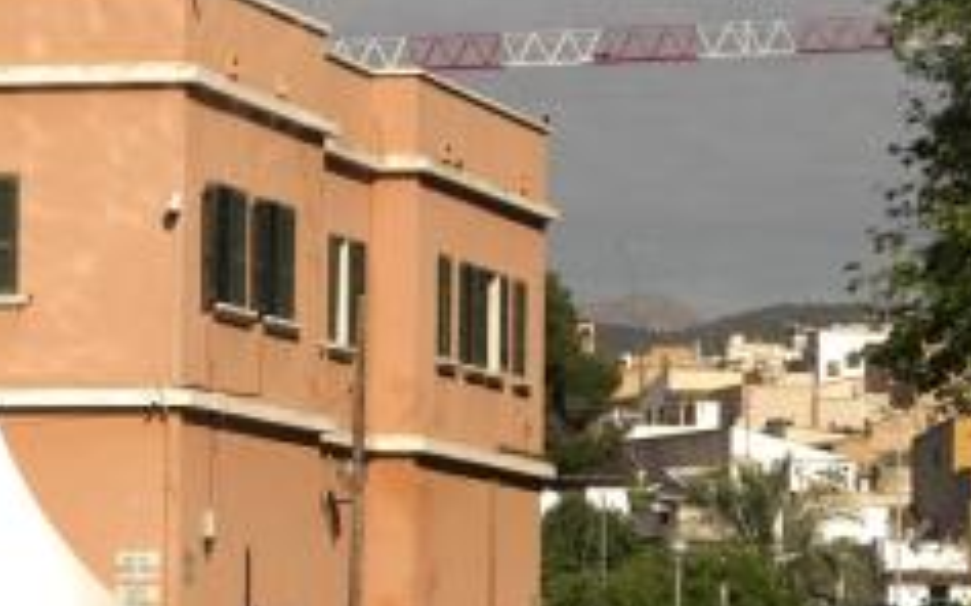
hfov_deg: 8.2
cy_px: 792
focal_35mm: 253
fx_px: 6694
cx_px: -33
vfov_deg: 5.2
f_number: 4
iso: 64
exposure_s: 1/320
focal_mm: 56.3
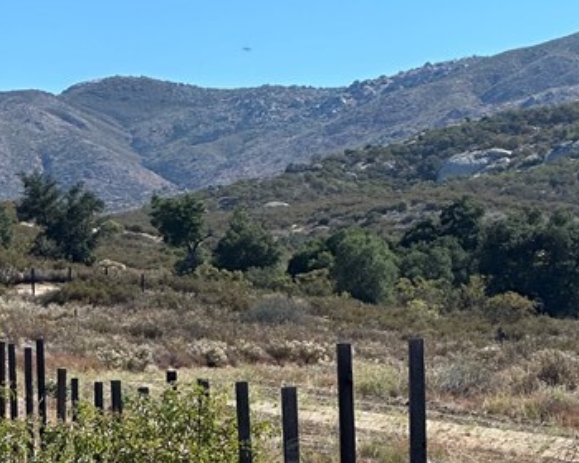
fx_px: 3770
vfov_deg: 6.9
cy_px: 696
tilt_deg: -2.4
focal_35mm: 220
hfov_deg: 8.7
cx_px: 577
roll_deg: +1.6
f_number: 2.8
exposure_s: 1/637
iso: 32
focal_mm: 9
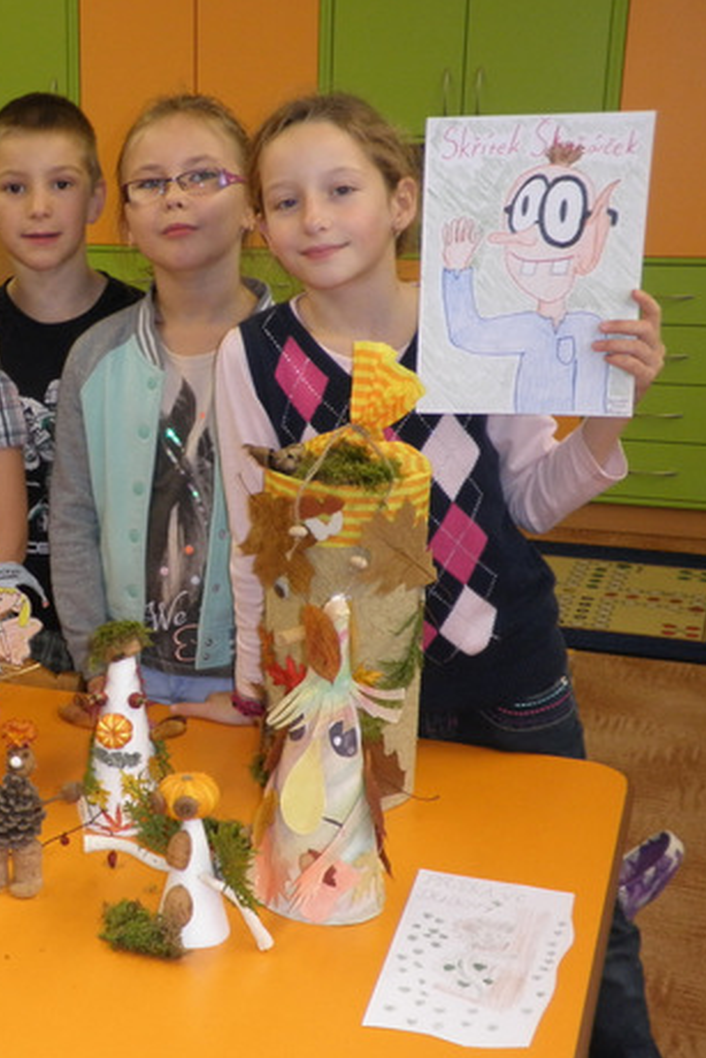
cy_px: 544
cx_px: -39
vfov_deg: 35.0
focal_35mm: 57
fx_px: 1675
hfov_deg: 22.6
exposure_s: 1/30
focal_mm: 6.3
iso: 160
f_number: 3.5
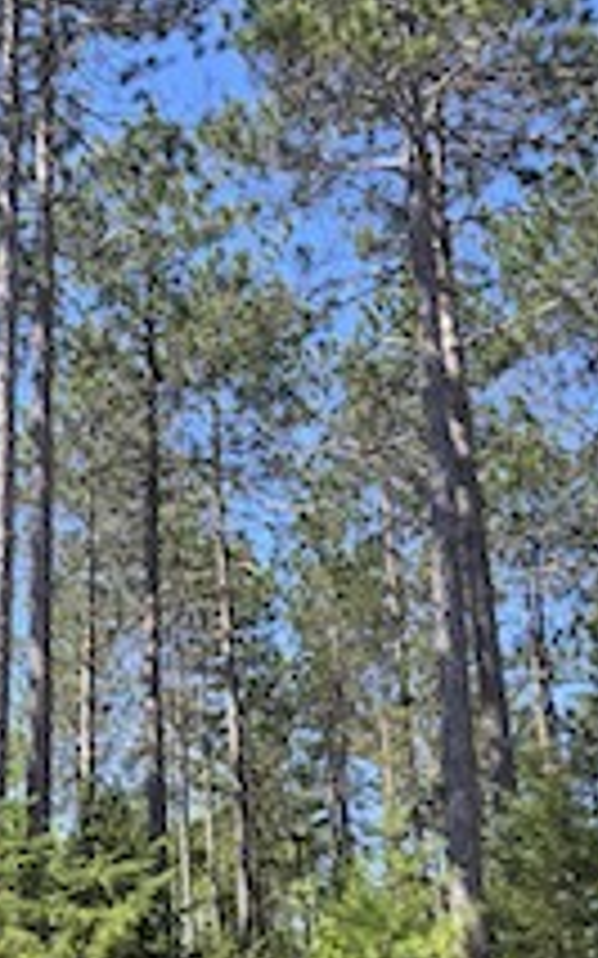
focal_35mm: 55
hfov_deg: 22.8
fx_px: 1435
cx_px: 31
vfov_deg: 36.8
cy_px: 549
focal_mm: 5.4
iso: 25
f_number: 1.8
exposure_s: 1/807
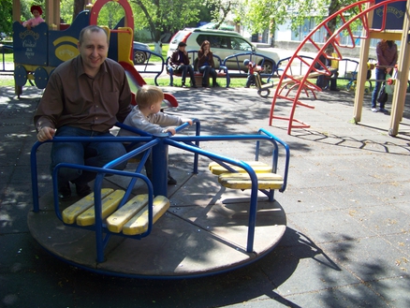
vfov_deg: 38.7
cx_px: 210
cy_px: 155
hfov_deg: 50.1
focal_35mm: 37
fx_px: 438
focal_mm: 5.85
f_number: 2.8
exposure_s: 1/250
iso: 67
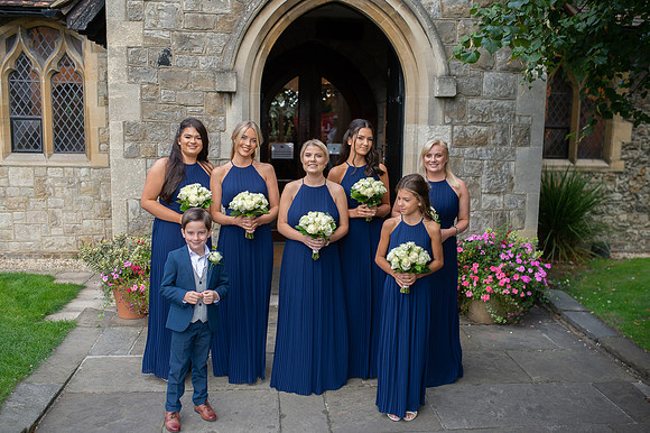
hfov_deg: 53.2
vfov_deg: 36.9
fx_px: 649
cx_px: 325
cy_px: 216
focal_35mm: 36
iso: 100
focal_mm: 35
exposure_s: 1/250
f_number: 2.8
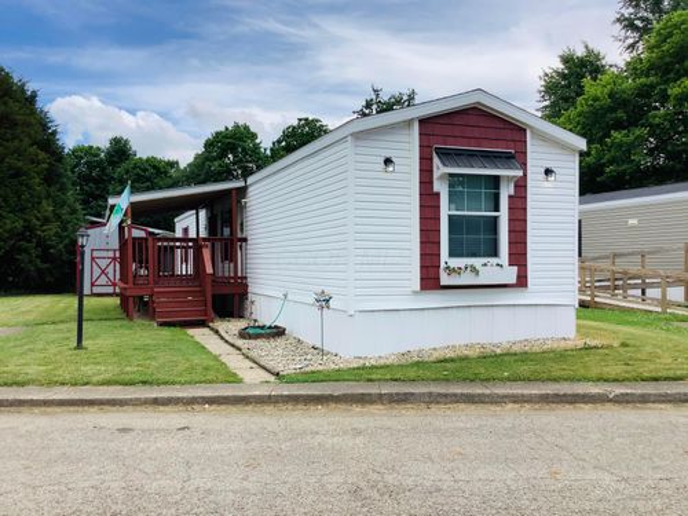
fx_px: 616
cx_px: 344
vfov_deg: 45.4
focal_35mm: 31
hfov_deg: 58.4
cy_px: 258
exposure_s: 1/1164
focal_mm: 3.3
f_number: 2.4
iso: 25
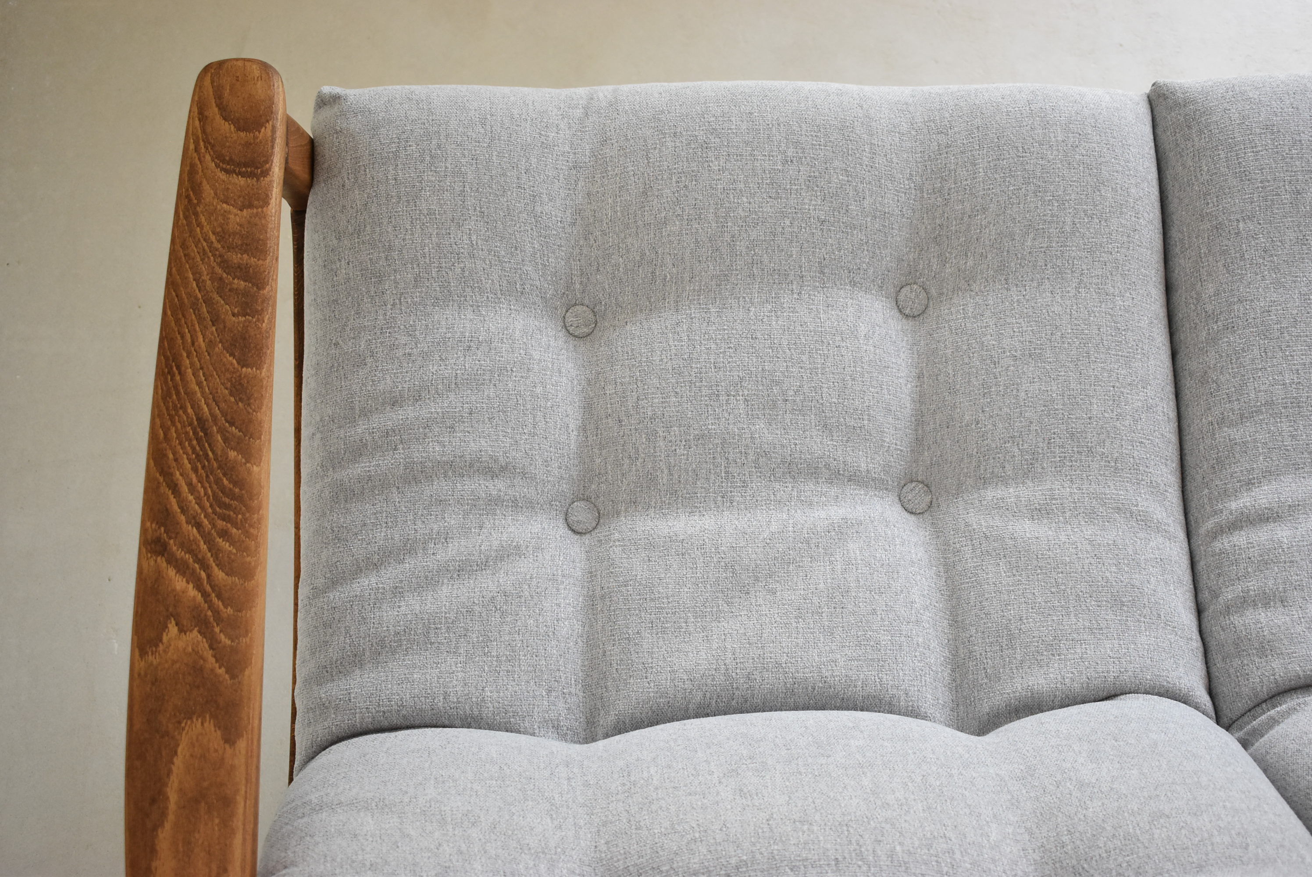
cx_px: 656
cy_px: 438
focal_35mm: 44
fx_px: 1587
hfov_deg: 44.9
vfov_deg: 30.9
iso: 1000
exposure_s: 1/125
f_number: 4.2
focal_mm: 29
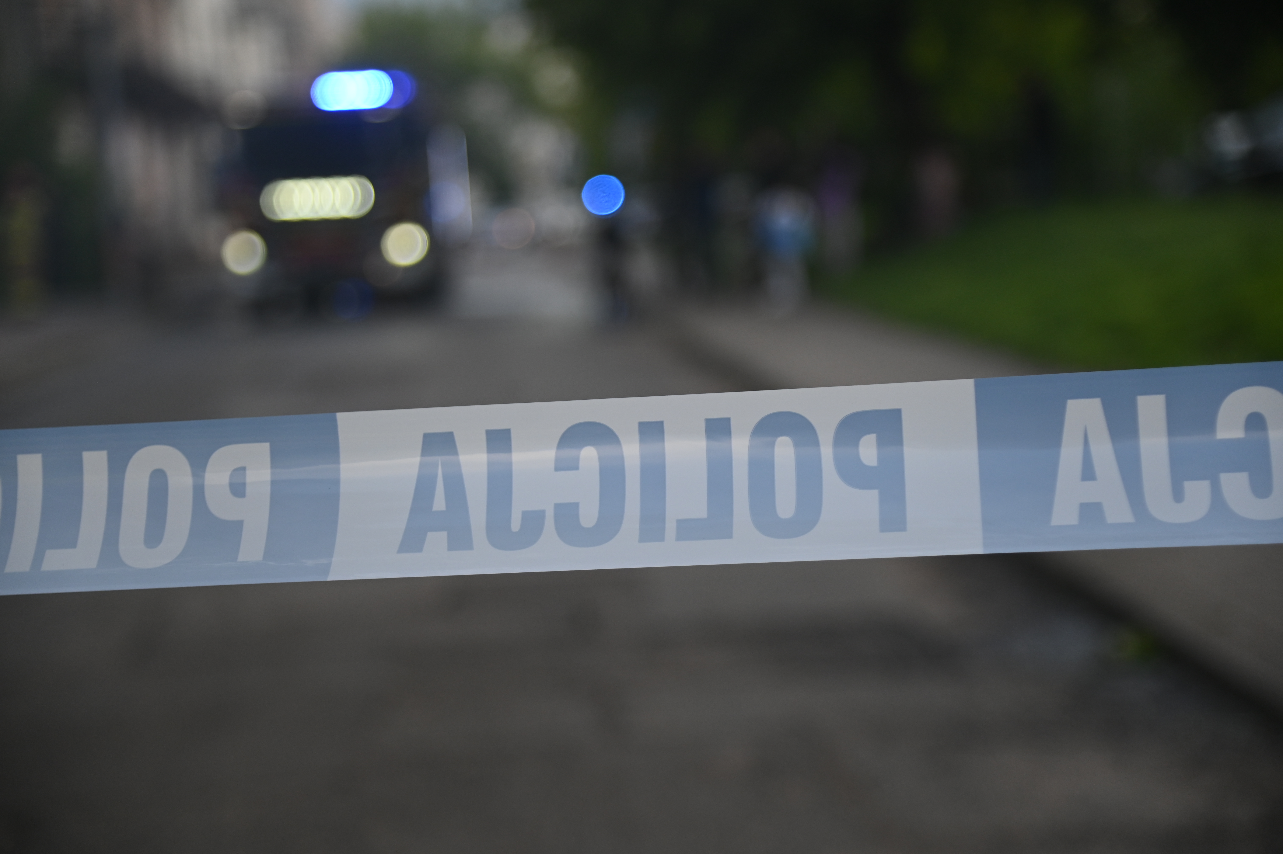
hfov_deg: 28.9
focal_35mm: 70
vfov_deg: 19.4
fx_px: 2493
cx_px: 642
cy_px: 427
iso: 800
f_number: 4
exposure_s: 1/2500
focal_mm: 70
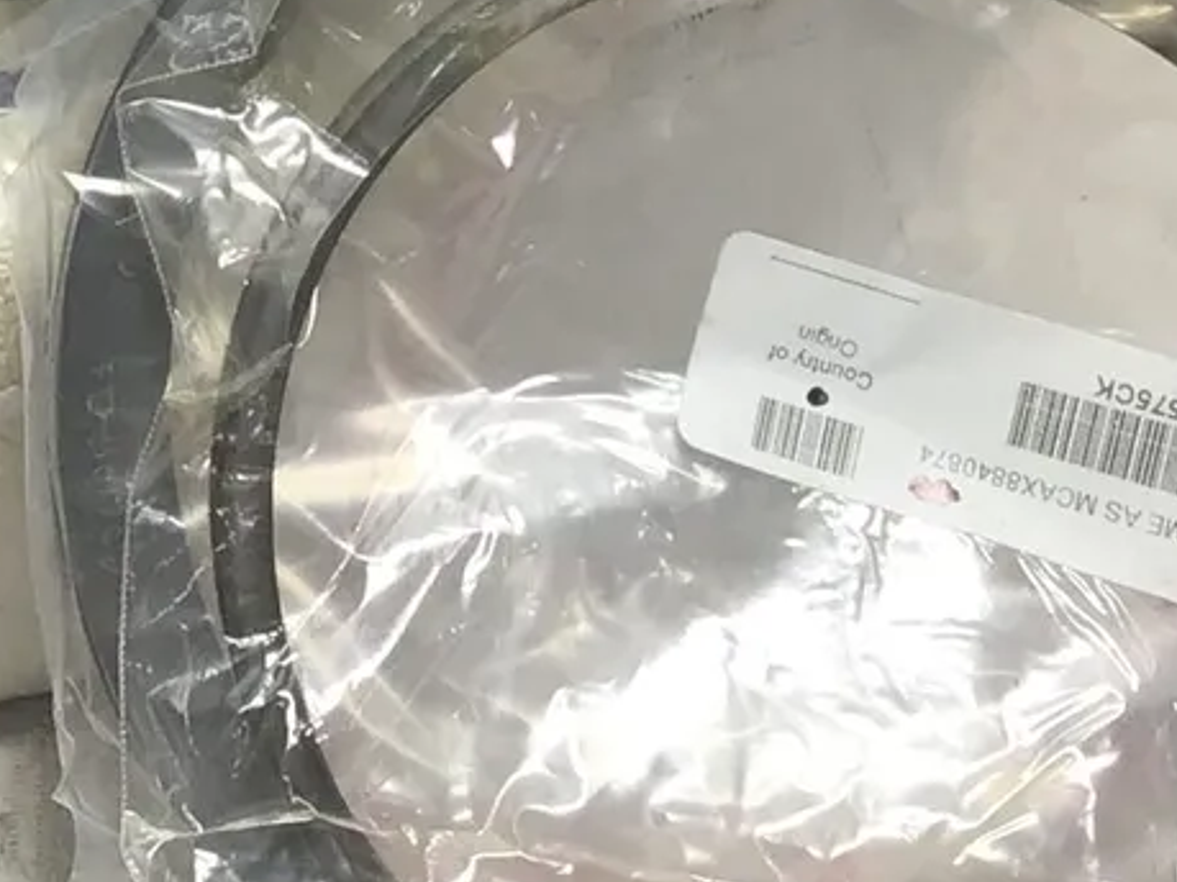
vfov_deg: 10.5
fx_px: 4589
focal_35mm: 135
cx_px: -192
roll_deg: -1.7
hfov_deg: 14.2
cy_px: -495
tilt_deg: -30.9
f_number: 2.4
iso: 25
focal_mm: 3.3
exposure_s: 1/120
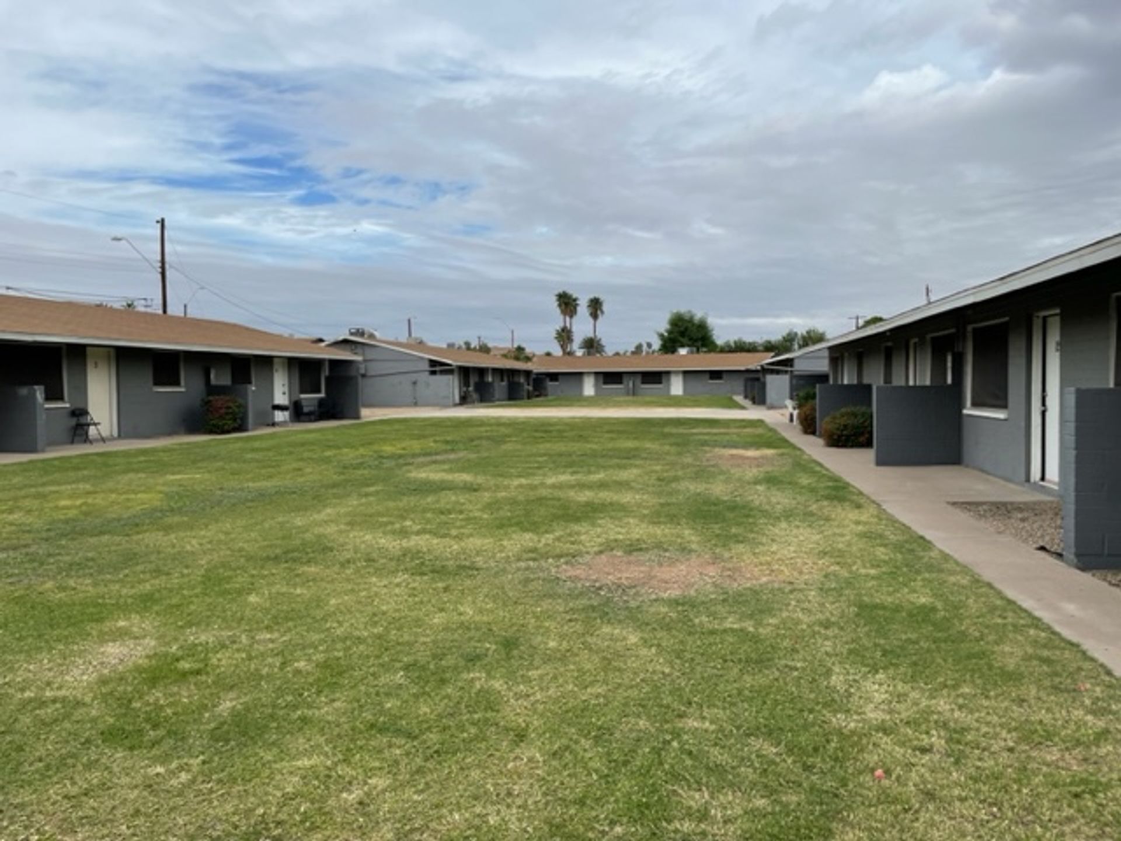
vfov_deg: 53.1
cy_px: 420
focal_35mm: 26
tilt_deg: -0.9
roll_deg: +0.8
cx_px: 560
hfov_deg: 67.3
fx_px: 842
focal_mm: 4.2
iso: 32
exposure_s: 1/4464
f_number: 1.6
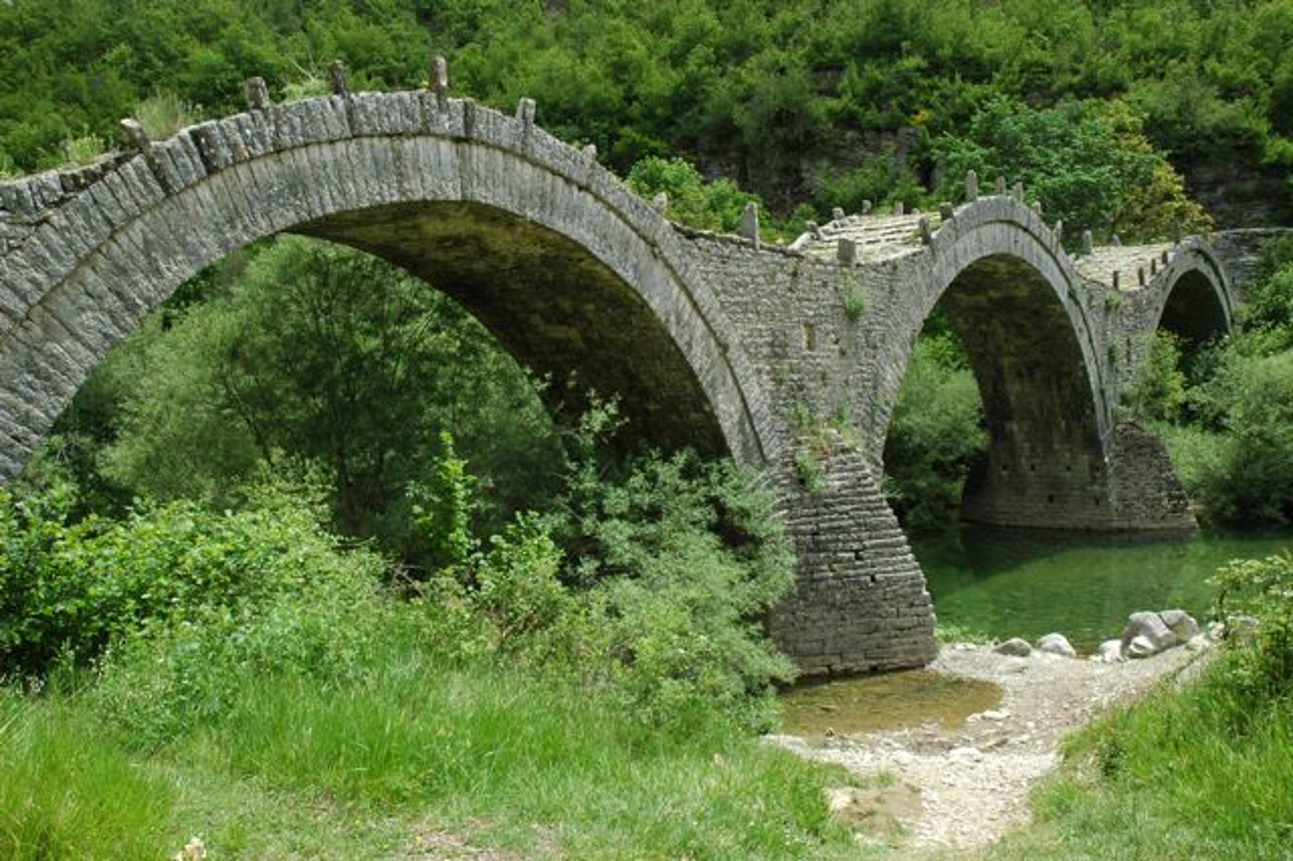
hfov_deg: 57.2
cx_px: 646
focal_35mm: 33
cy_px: 430
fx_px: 1185
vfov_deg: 39.9
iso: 250
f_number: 11
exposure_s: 1/200
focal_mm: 22
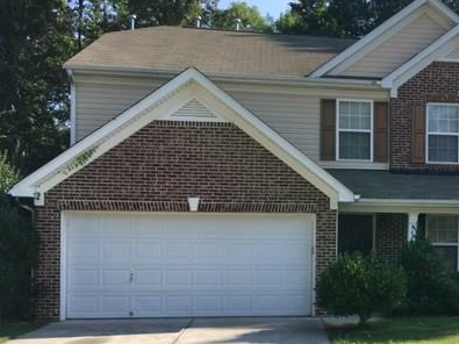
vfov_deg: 30.5
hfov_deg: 39.0
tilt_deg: +1.0
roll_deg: -0.8
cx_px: 364
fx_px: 623
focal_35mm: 47
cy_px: 239
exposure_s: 1/761
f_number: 2.2
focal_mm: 4.15
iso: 25
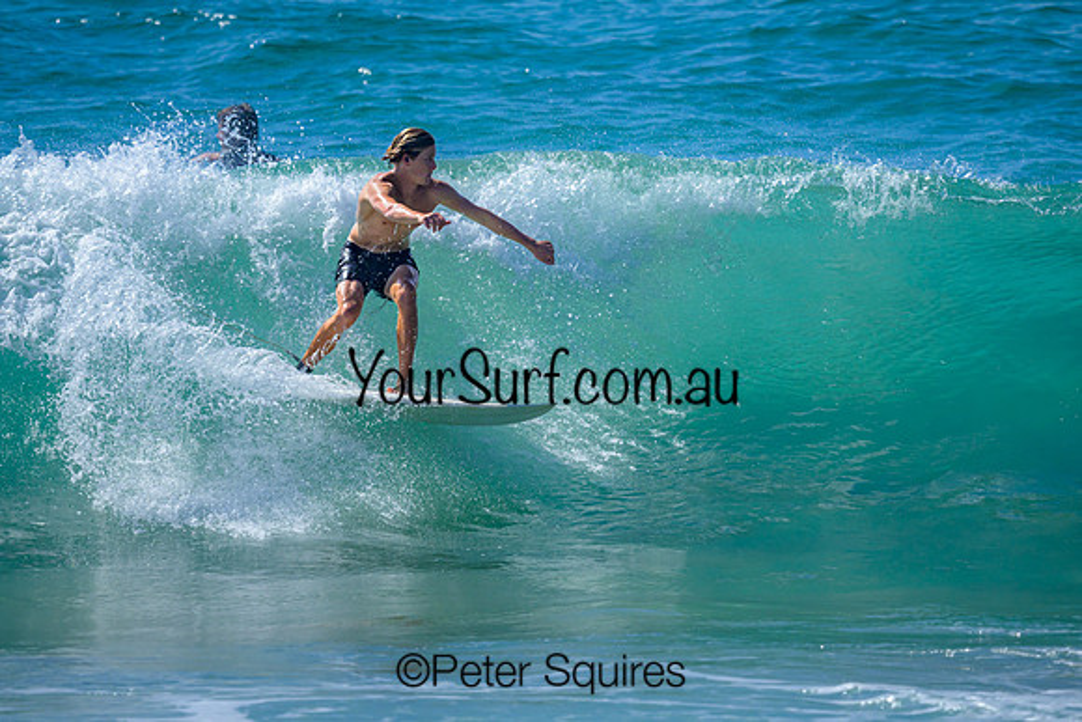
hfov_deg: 1.9
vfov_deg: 1.2
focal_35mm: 1101
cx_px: 476
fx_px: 33094
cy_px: 309
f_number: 6.3
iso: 360
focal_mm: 800
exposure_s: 1/3200
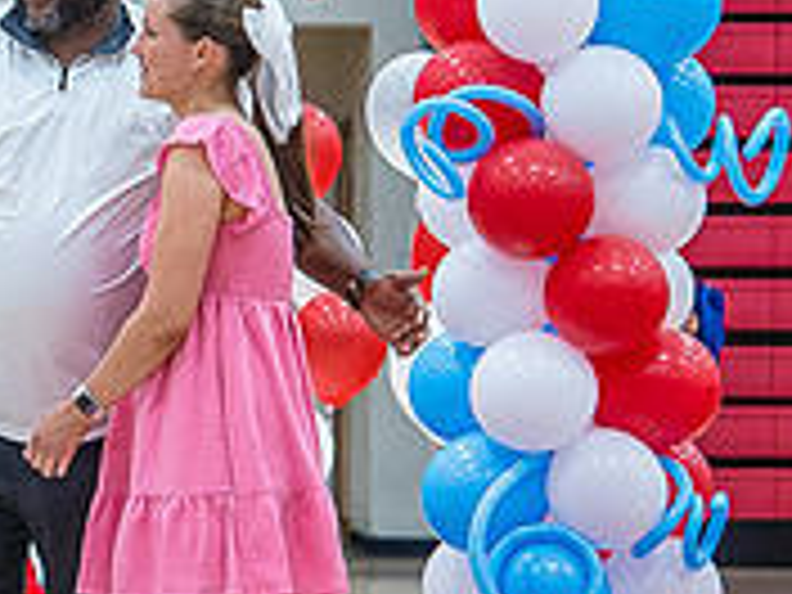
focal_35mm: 238
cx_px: -81
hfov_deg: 8.3
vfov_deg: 6.2
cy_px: 274
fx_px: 5445
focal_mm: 75
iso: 2000
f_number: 4
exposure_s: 1/320
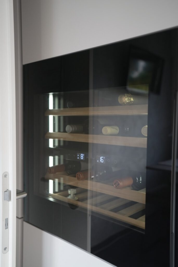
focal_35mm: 35
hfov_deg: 37.9
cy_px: 134
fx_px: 259
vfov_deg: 54.4
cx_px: 89
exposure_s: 1/20
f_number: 2.8
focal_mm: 35
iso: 640
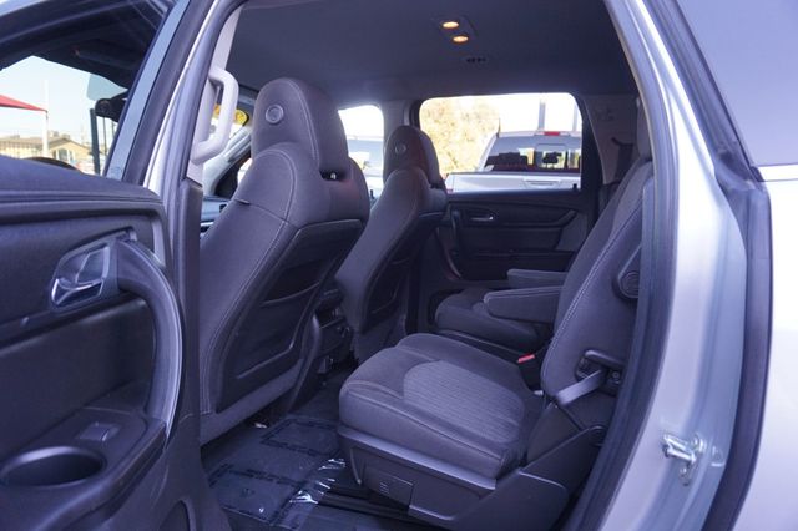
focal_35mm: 24
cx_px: 399
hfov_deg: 73.8
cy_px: 266
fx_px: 532
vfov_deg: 53.1
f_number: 4
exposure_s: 1/60
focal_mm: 16
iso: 320
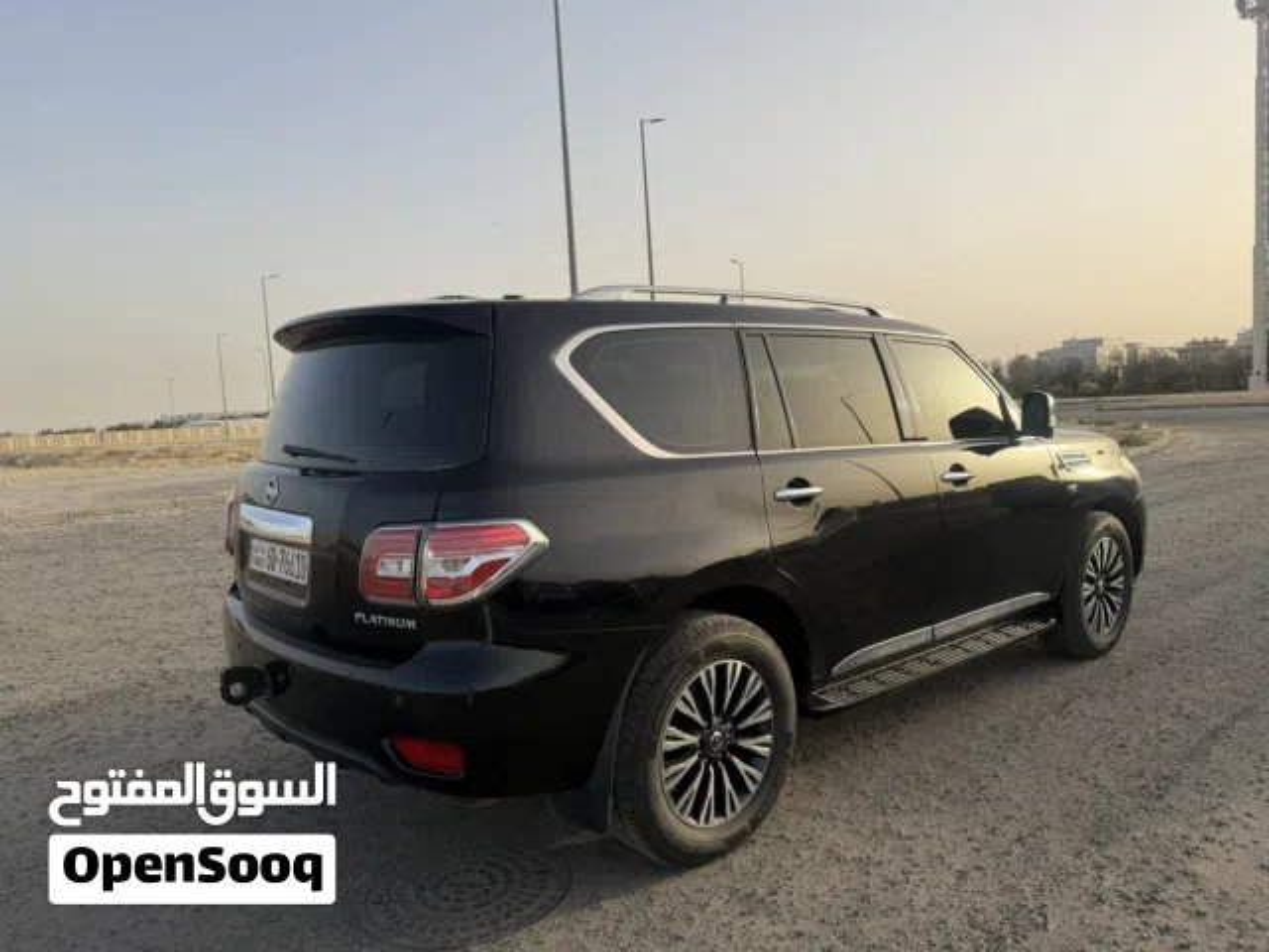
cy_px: 476
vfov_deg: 56.8
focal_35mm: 24
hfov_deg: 71.6
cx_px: 634
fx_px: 880
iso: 80
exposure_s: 1/2525
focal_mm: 6.76
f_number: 1.78
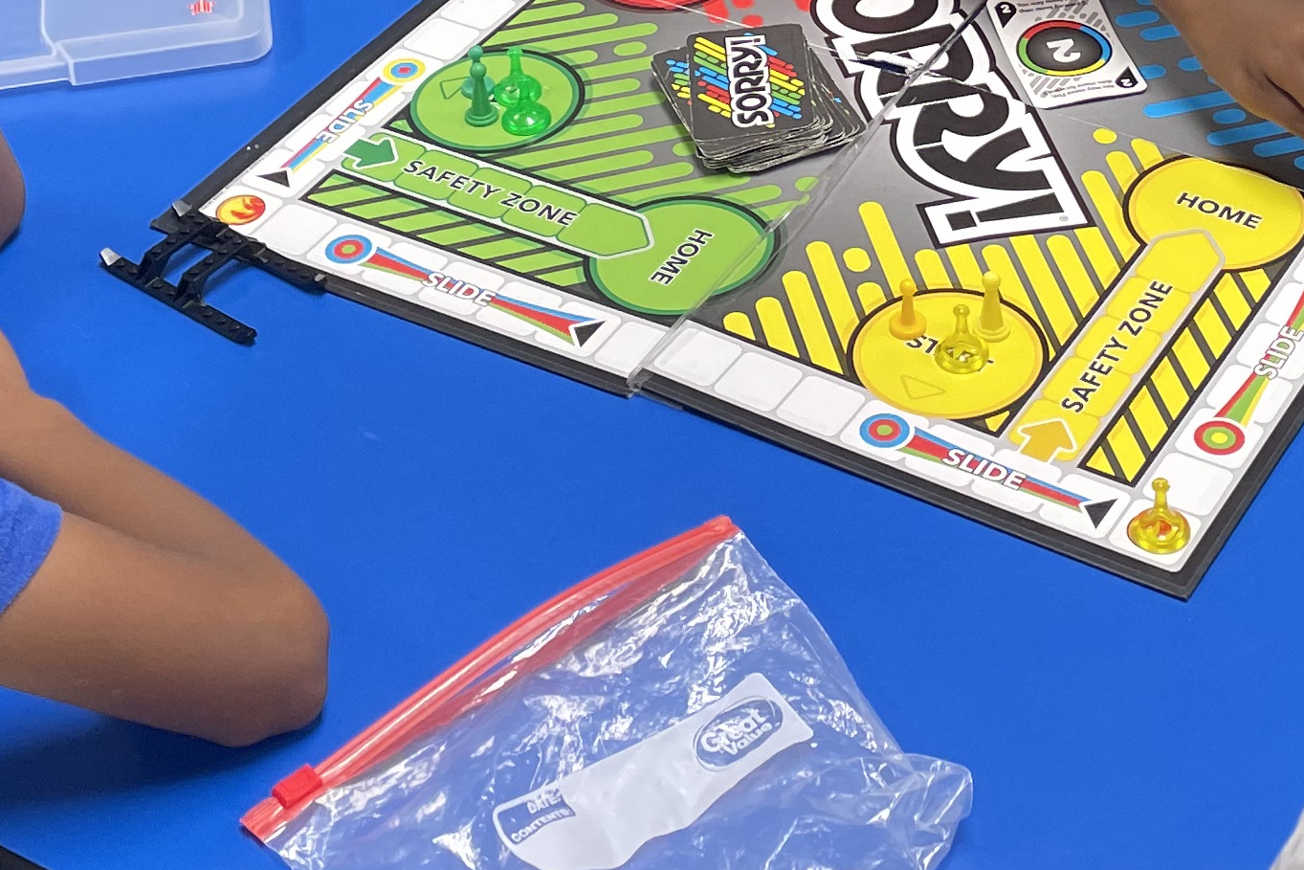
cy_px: -249
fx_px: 2898
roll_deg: +0.7
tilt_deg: -29.4
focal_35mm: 80
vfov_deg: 16.2
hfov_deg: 25.1
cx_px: 952
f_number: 1.6
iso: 80
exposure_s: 1/60
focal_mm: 4.2
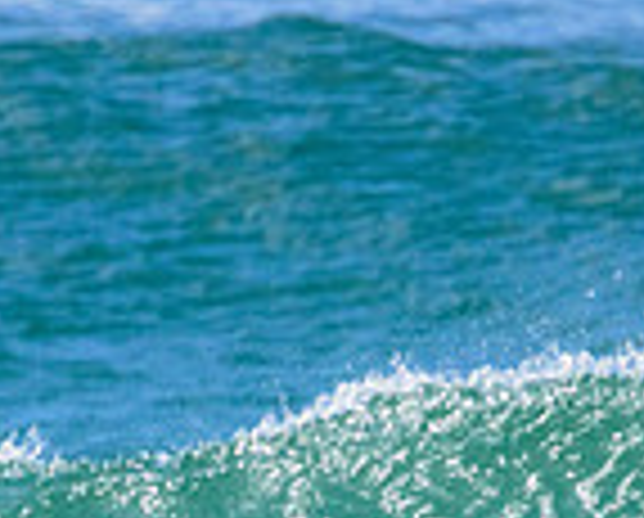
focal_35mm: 3041
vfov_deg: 0.5
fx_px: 58080
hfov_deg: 0.6
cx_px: 315
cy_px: 858
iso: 3200
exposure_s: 1/1600
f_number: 11
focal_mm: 800
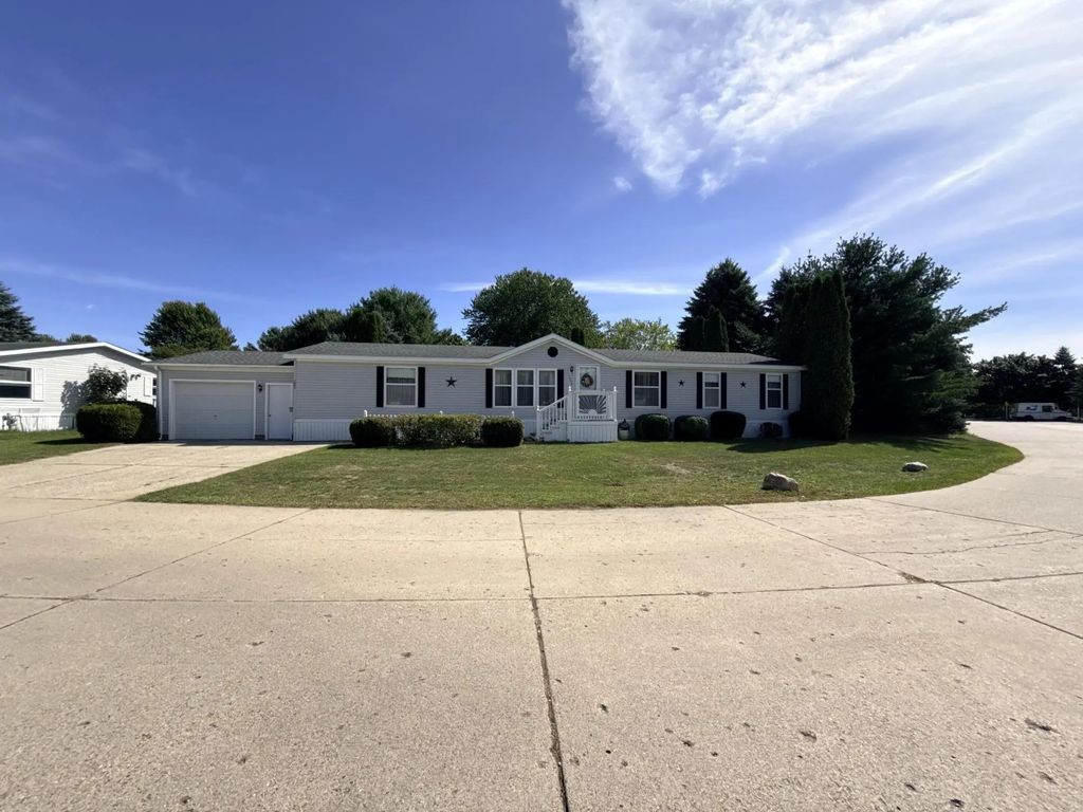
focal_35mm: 14
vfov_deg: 85.7
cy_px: 406
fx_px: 438
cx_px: 542
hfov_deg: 102.1
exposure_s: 1/1961
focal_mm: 2.22
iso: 50
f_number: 2.2
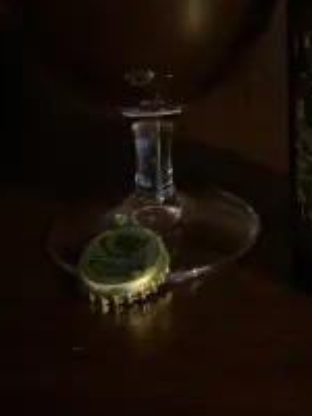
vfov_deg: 34.9
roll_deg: -0.1
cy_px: 48
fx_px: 625
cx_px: 268
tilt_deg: -9.4
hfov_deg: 27.2
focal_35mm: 52
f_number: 1.8
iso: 2500
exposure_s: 1/14
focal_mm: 4.25
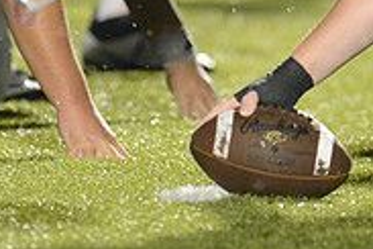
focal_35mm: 1266
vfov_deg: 1.1
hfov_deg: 1.6
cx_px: 283
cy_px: -115
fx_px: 13116
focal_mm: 400
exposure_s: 1/1000
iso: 5000
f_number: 2.8
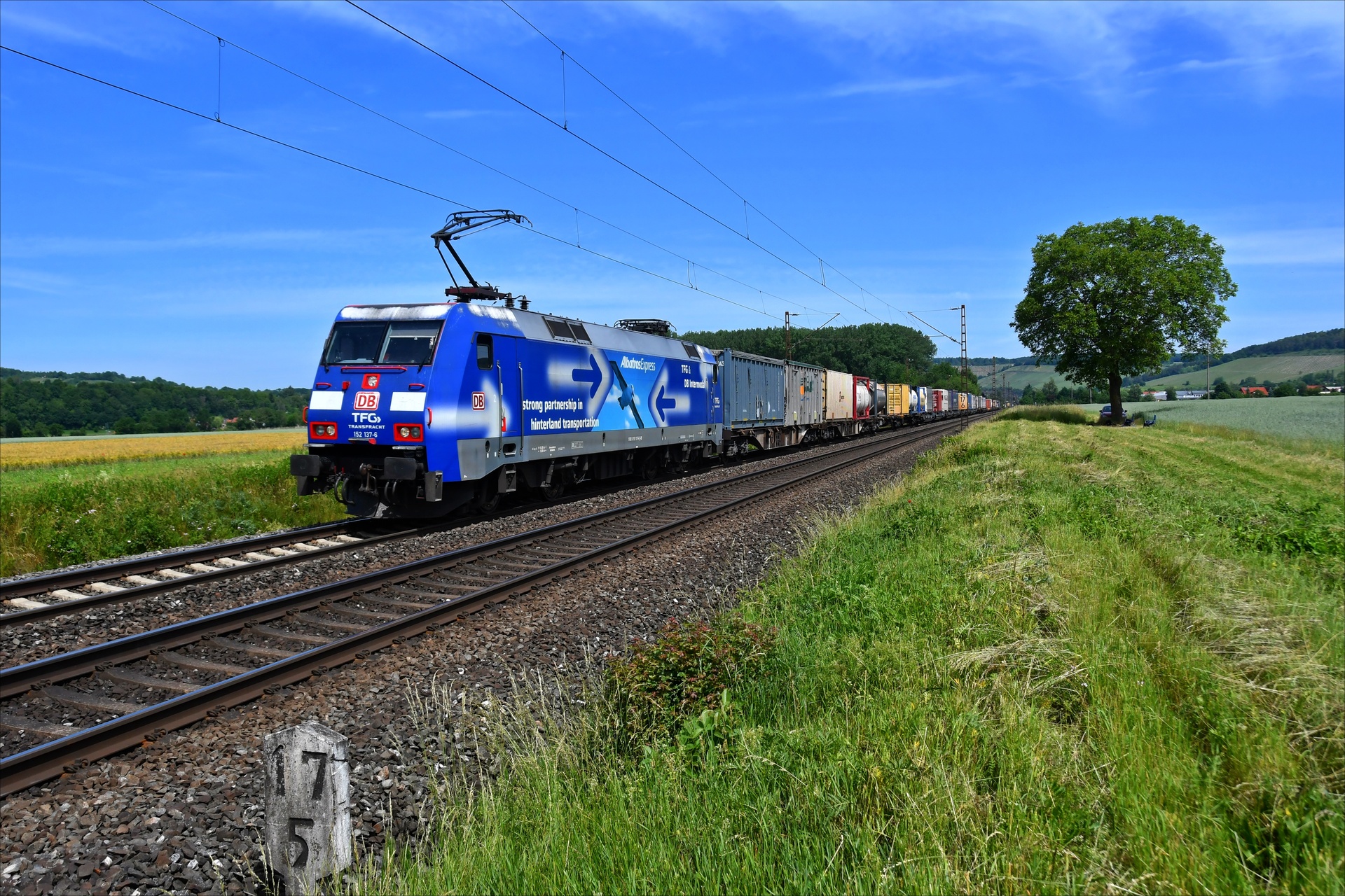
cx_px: 672
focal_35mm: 30
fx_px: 1121
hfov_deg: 61.9
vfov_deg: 43.6
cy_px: 448
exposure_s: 1/2000
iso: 400
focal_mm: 20
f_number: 8
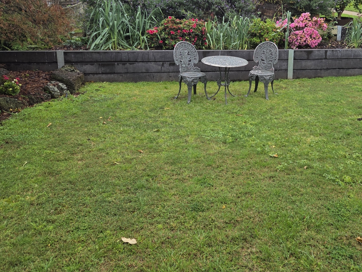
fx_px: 356
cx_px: 251
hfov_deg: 52.6
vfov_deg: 41.0
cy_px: 81
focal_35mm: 34
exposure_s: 1/666
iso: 80
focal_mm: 5.4
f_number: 1.8
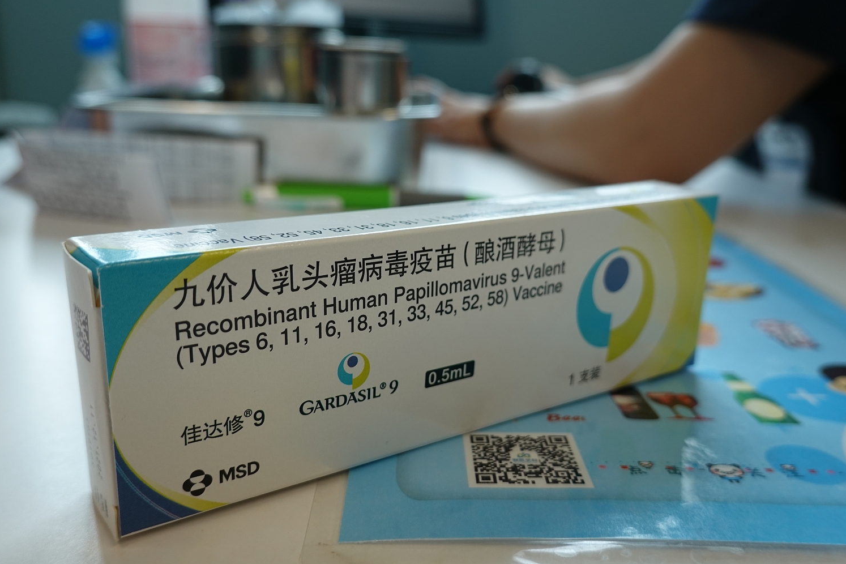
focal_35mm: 33
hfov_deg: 57.2
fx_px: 775
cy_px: 293
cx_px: 429
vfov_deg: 40.0
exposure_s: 1/60
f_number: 3.2
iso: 125
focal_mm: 10.83
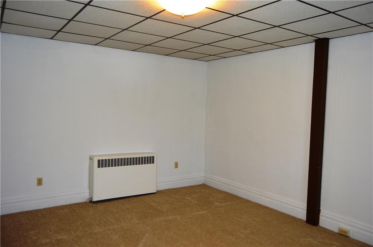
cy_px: 124
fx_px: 279
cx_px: 186
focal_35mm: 27
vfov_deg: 47.8
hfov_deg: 67.4
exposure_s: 1/60
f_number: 4
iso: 400
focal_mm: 18
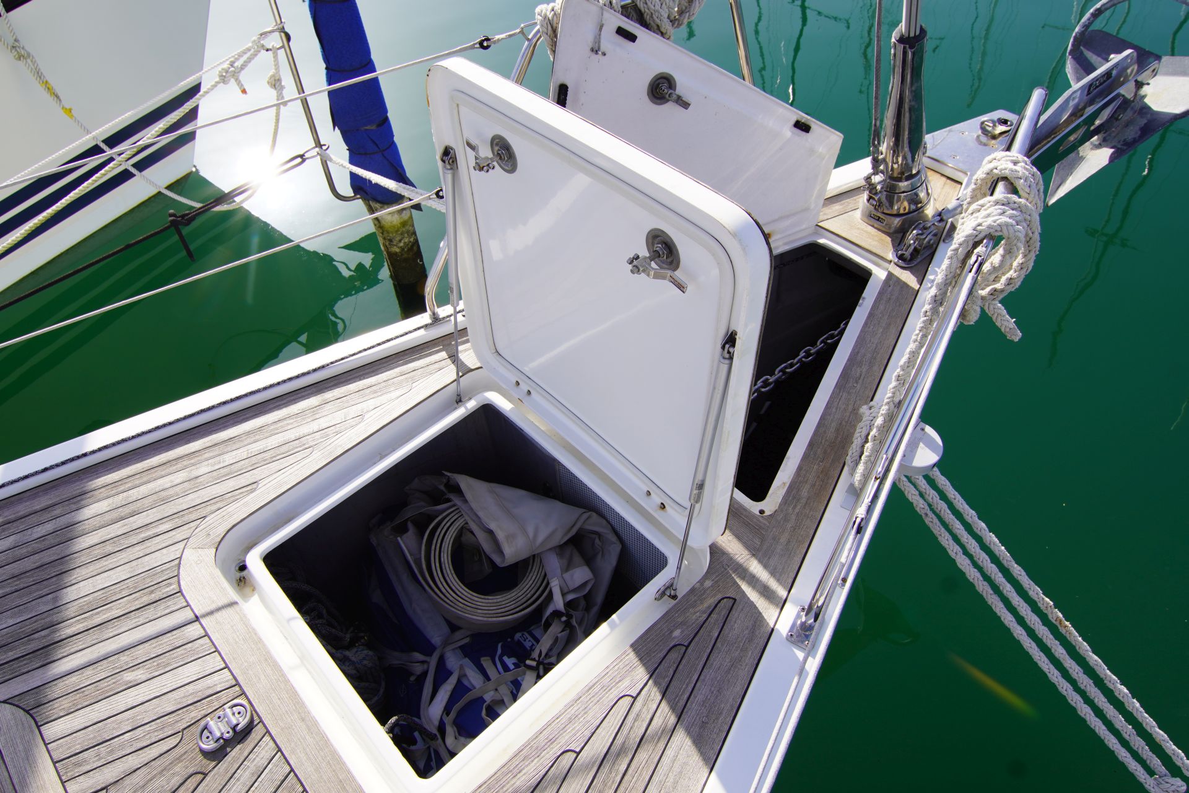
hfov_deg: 73.7
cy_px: 396
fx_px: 793
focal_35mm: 24
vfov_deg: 53.1
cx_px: 594
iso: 100
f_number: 9
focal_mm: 16
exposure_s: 1/125
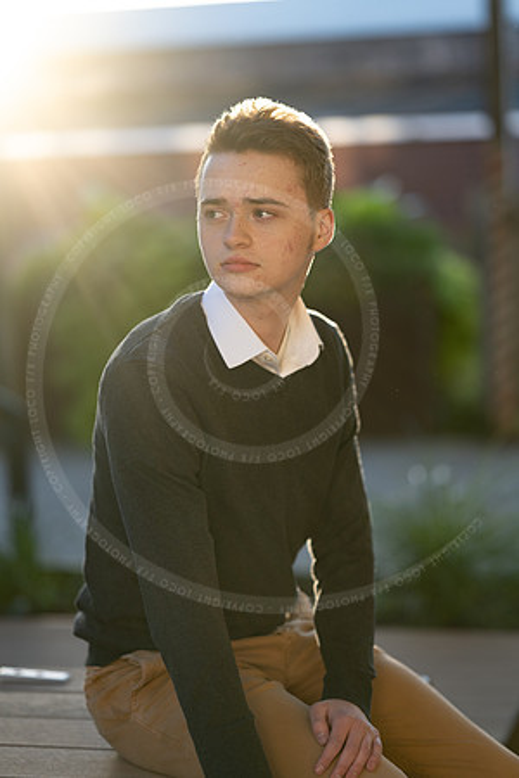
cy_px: 389
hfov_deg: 16.1
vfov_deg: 23.9
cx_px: 260
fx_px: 1838
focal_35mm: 85
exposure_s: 1/640
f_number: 1.8
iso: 200
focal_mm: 85
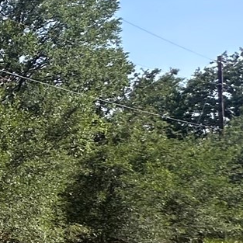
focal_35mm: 81
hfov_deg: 13.3
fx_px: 643
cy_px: 188
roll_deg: +0.0
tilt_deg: +2.8
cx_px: -393
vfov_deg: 21.2
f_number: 2.2
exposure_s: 1/707
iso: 40
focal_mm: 2.22
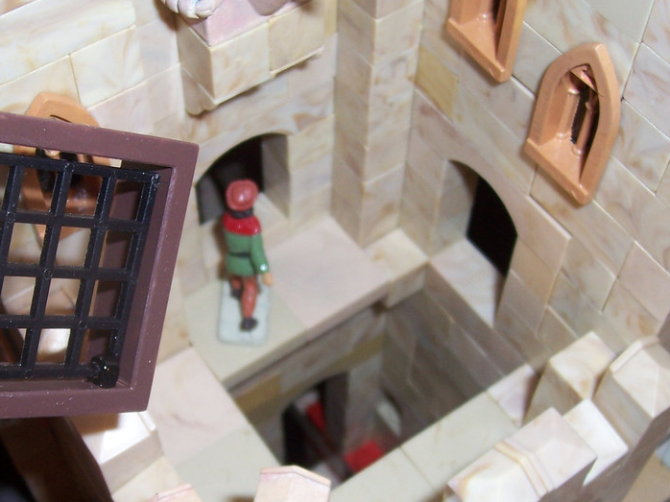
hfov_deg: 36.6
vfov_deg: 27.9
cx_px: 255
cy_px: 311
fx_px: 1006
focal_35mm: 52
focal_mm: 5.6
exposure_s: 1/60
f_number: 2.7
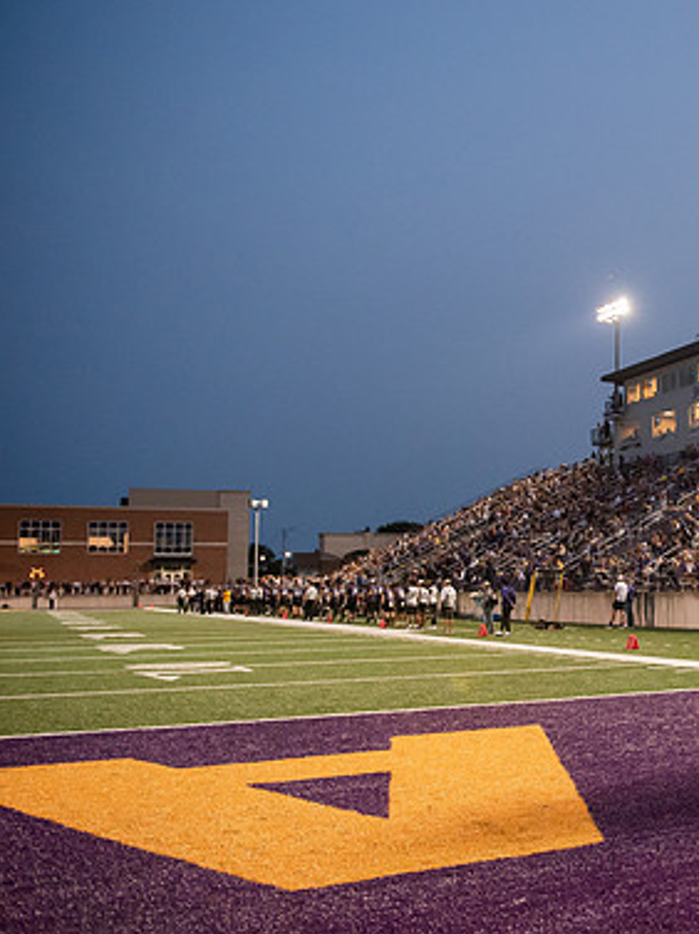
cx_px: 714
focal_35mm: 40
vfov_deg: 46.8
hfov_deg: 32.7
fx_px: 1079
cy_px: 467
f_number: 3.5
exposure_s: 1/640
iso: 4000
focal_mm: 27
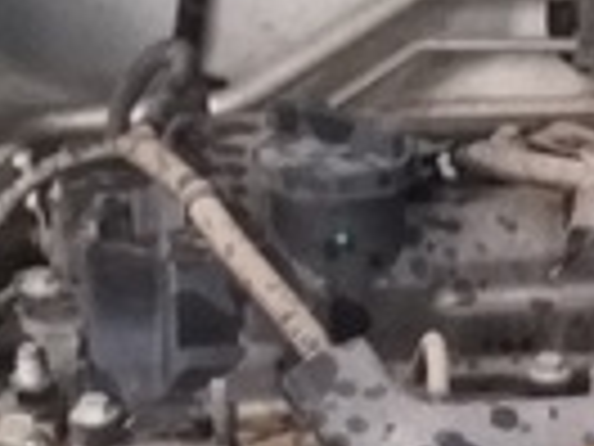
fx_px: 2111
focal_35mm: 123
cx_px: 680
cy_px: 577
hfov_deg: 15.5
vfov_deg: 11.7
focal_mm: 3.46
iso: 811
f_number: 2.2
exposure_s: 1/20
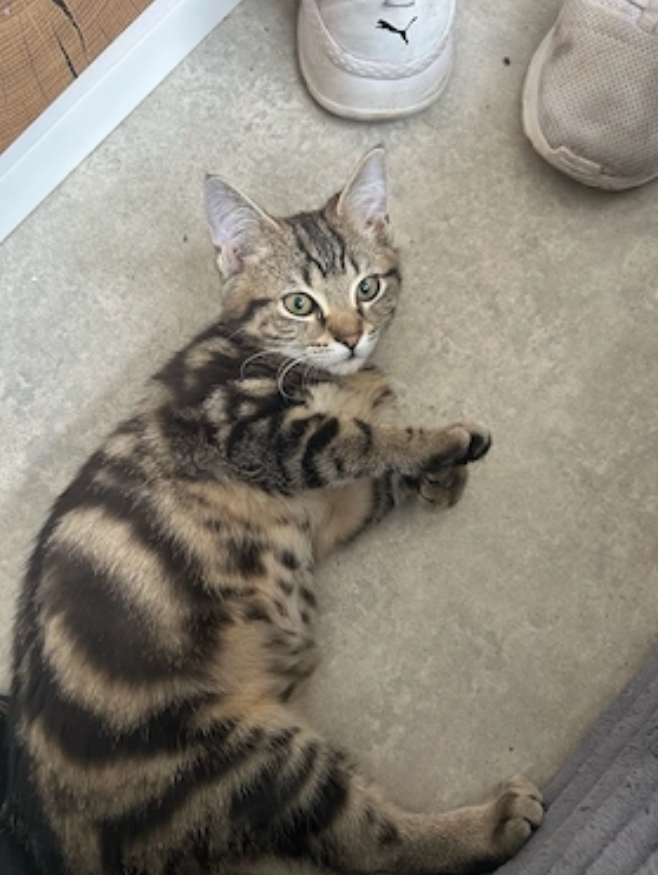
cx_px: 330
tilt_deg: -80.2
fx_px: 708
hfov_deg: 49.8
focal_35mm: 28
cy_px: 455
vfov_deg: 63.4
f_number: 1.5
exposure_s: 1/60
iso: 160
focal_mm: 5.7
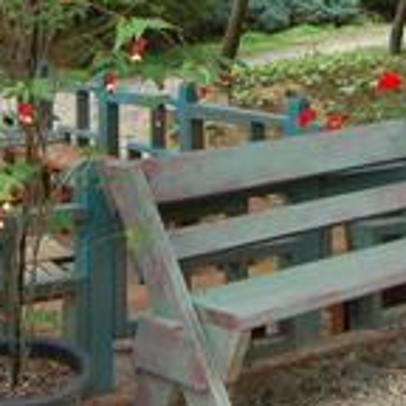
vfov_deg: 22.4
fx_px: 982
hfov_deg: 23.3
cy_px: -7
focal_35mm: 74
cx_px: 266
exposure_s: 1/125
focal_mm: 12
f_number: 5.6
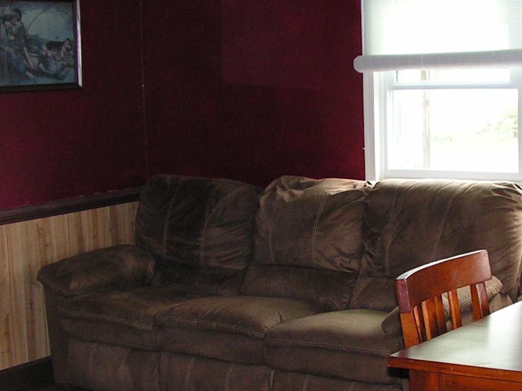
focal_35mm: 75
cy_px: 231
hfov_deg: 25.7
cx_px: 388
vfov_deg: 19.6
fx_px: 1131
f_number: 3.2
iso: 125
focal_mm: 6
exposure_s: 1/50
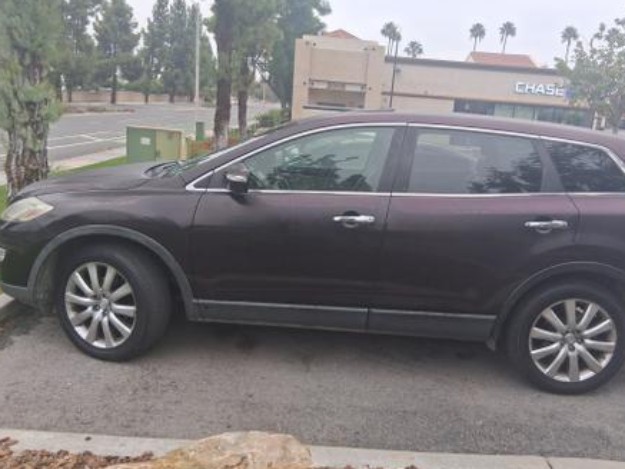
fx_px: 542
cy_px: 217
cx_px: 340
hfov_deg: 59.9
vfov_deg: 46.8
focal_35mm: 30
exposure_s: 1/120
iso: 64
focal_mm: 3.98
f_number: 1.8
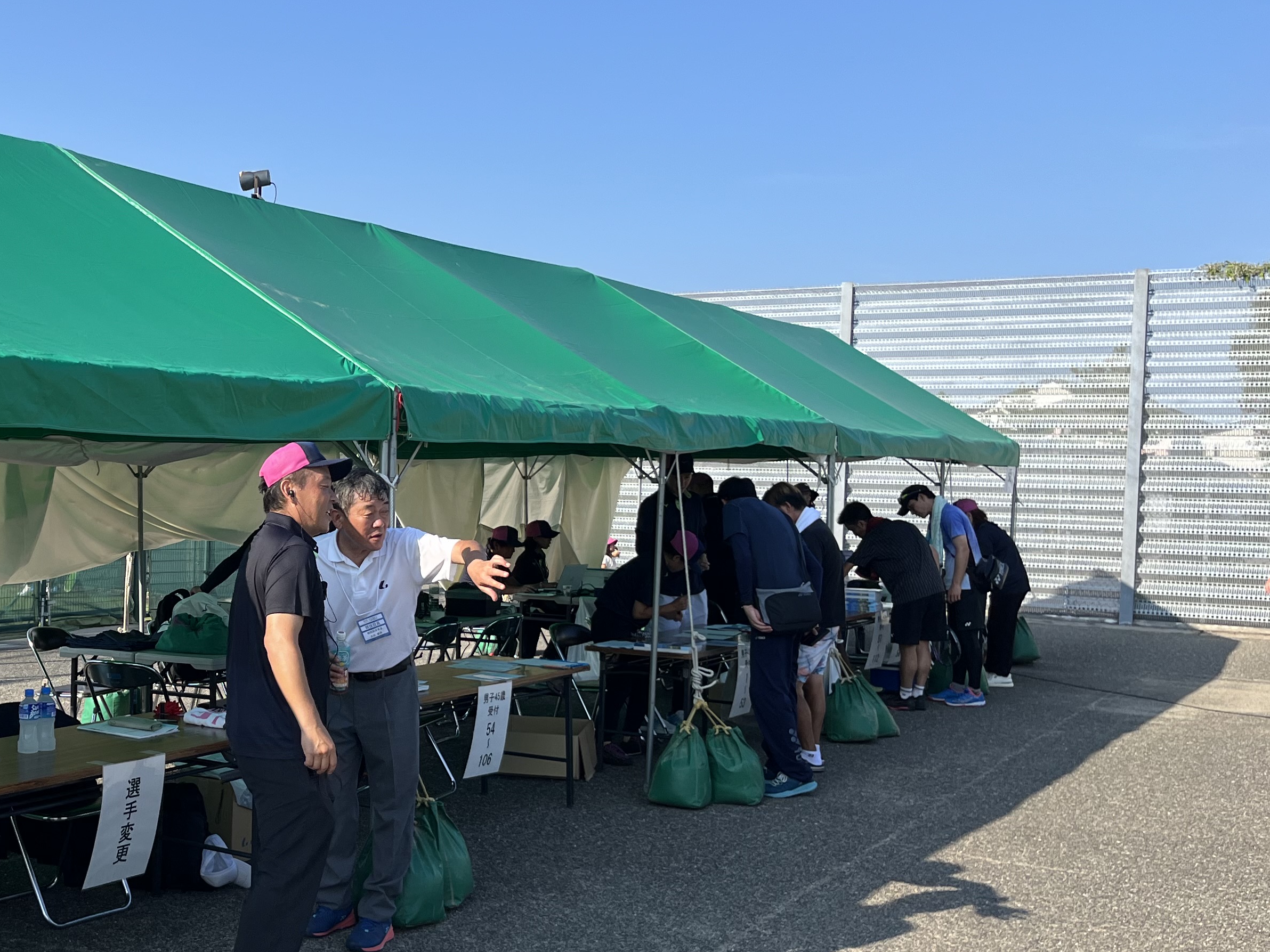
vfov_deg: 32.8
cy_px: 529
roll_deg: -1.0
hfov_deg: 41.0
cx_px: 239
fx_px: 1614
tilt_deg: -2.3
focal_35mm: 44
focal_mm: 5.1
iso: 50
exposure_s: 1/2101
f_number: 1.6
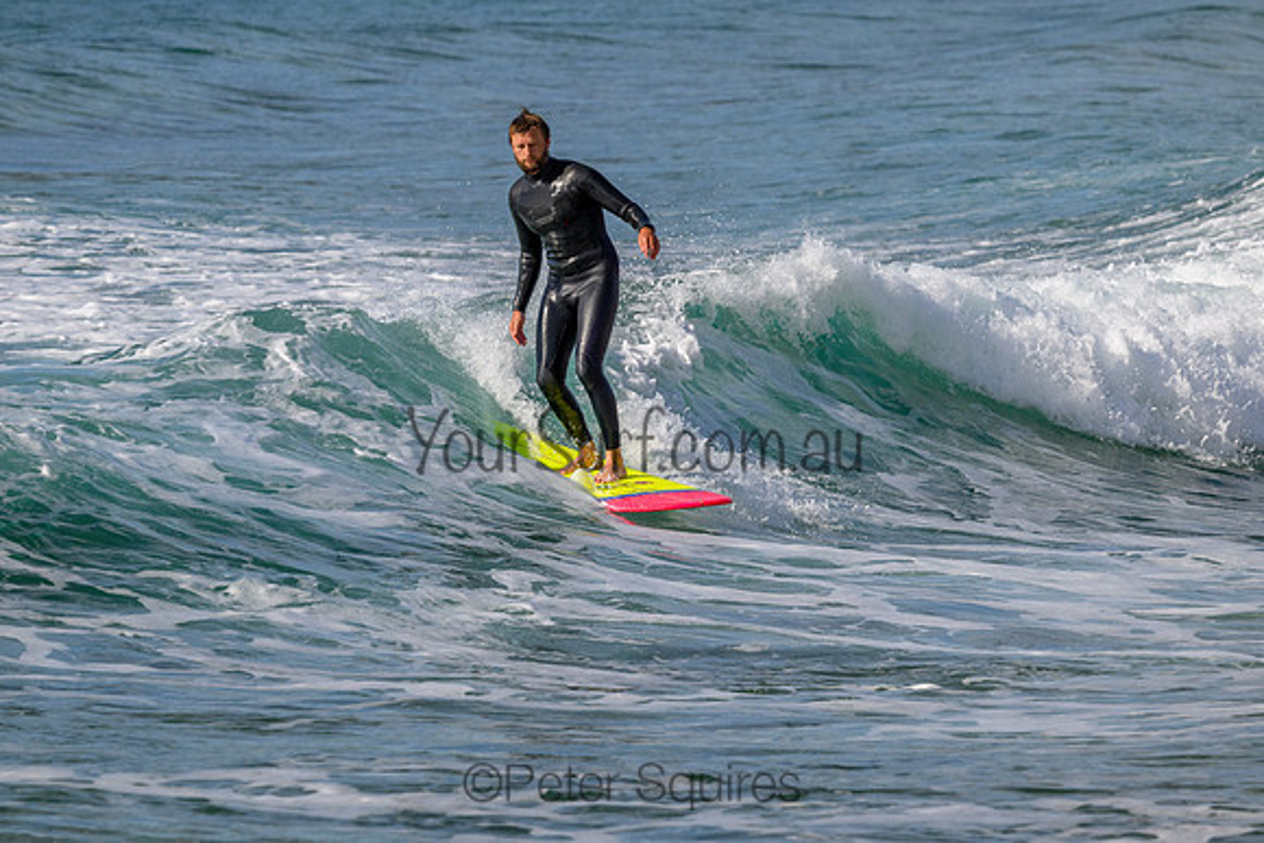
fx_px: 17208
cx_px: 632
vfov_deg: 2.8
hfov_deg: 4.2
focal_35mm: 490
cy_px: 422
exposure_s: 1/2000
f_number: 11
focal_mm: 490
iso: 1000
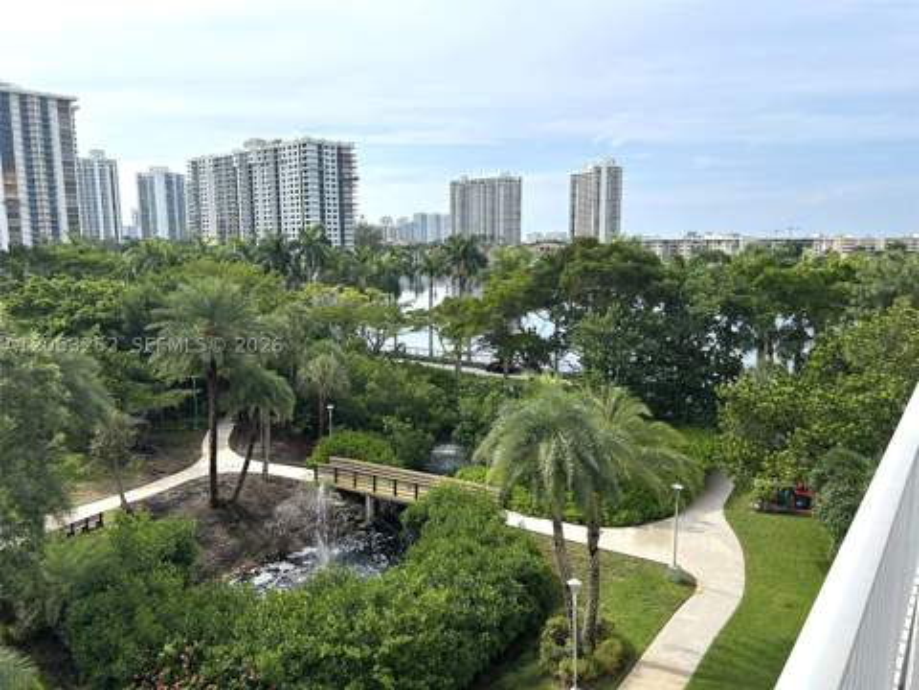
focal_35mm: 26
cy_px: 345
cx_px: 460
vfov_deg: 53.1
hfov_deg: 67.3
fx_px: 690
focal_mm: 5.7
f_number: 1.5
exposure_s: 1/4444
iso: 50
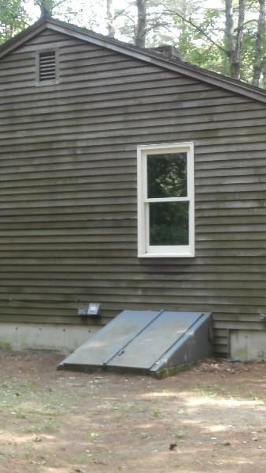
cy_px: 237
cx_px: 139
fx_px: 890
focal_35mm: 71
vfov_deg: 29.7
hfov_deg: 17.0
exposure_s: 1/40
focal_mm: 6.67
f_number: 3.9
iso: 160
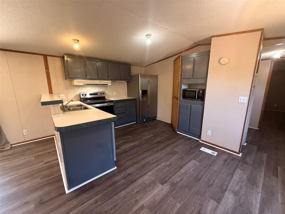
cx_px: 142
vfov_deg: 85.7
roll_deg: -0.8
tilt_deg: -11.7
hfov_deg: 102.1
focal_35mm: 14
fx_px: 115
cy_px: 107
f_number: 2.2
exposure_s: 1/60
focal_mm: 2.22
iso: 250
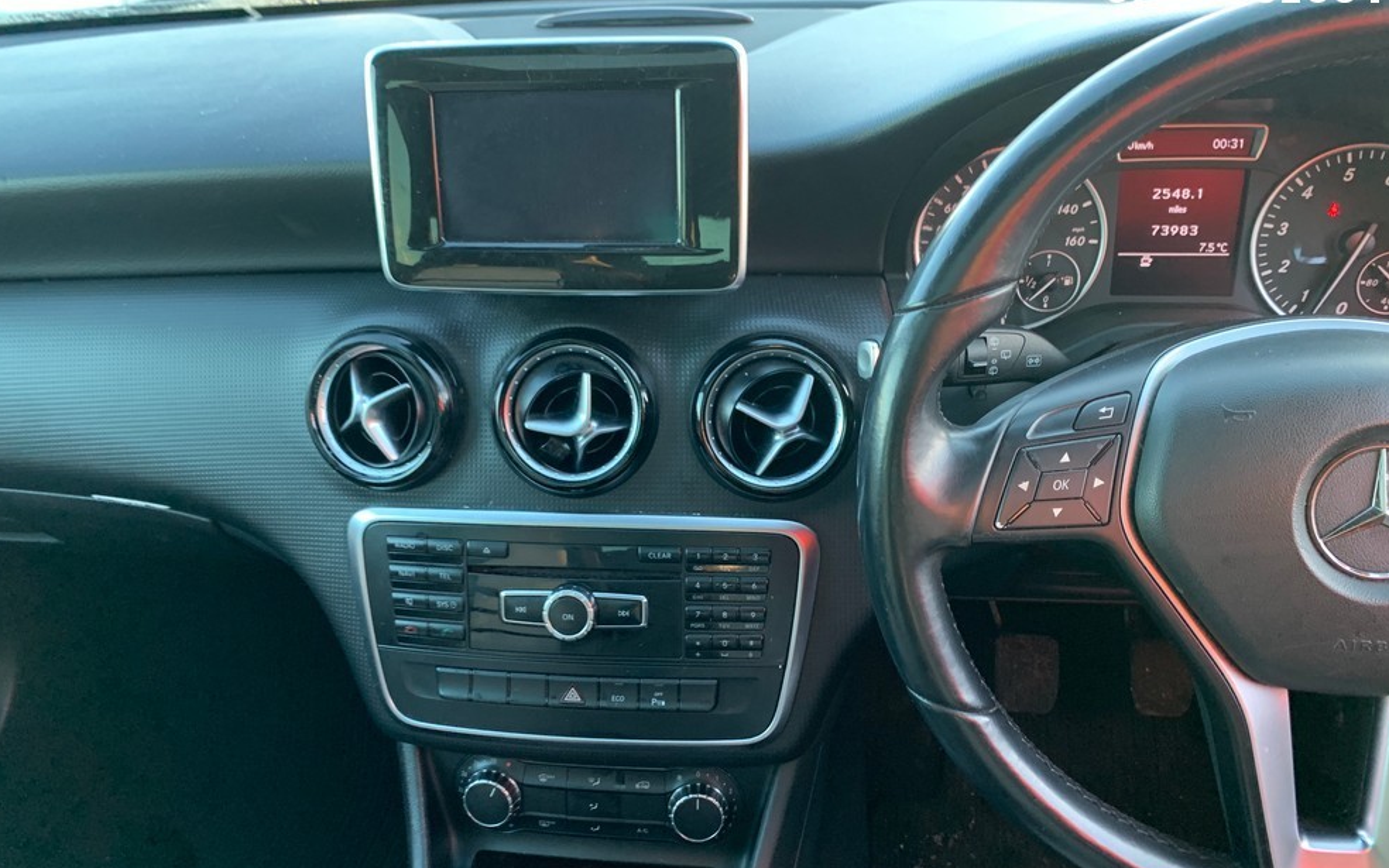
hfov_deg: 66.5
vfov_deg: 44.5
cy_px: 438
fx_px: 1060
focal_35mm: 28
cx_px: 689
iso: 200
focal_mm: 4.25
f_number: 1.8
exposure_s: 1/60
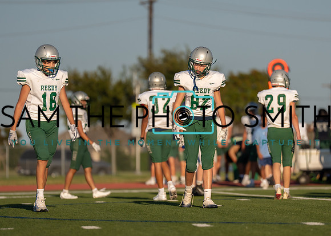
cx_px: 203
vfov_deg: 4.7
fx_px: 2872
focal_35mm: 306
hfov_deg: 6.6
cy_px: 126
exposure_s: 1/6400
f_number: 2.8
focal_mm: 200
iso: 250
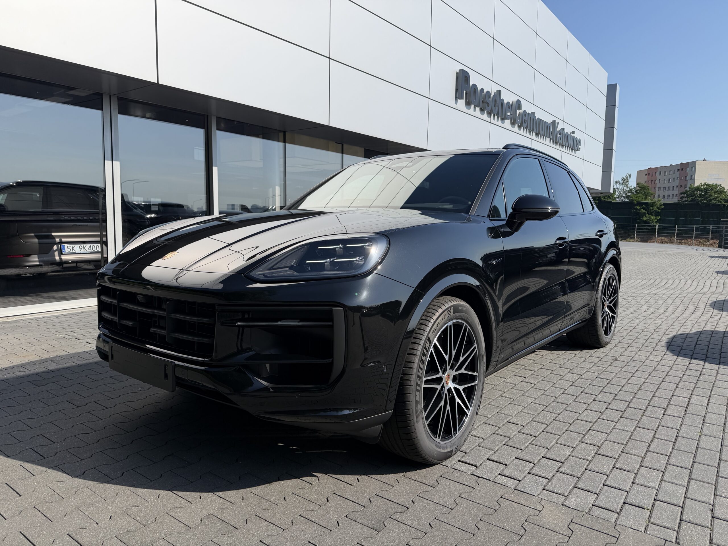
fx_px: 505
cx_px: 364
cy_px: 273
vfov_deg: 56.8
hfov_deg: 71.6
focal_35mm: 24
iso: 80
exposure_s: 1/5319
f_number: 1.78
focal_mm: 6.76
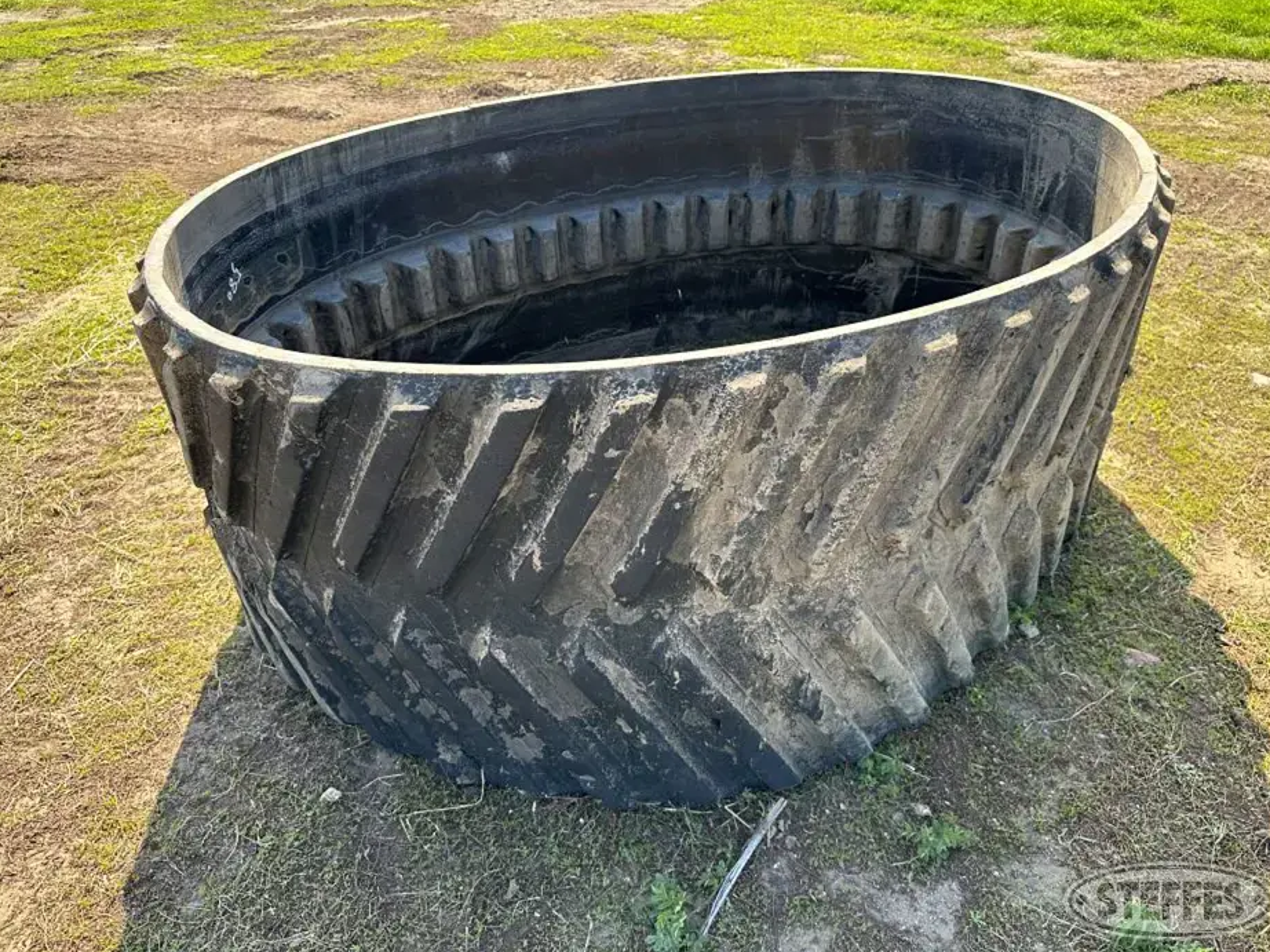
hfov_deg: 69.4
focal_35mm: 25
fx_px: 917
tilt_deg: -27.9
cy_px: 460
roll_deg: +2.4
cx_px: 646
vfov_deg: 54.8
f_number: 1.78
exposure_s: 1/513
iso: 80
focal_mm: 6.86
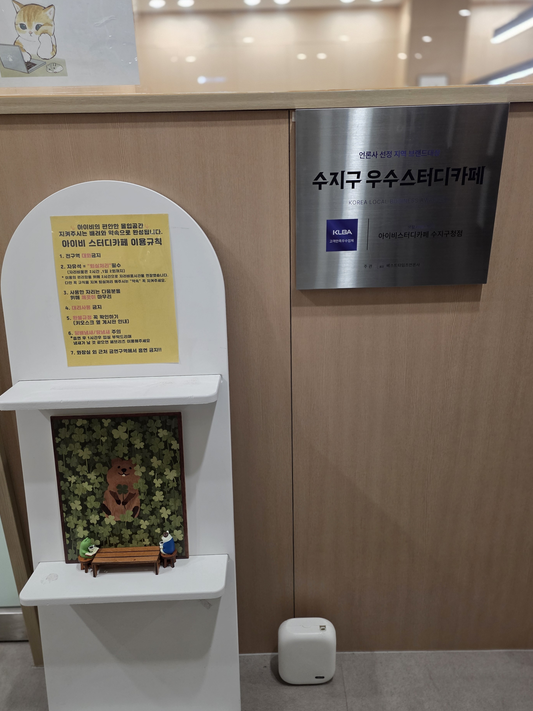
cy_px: 360
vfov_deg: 69.4
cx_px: 265
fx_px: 513
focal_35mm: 25
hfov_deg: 54.9
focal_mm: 6.25
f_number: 1.7
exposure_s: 1/120
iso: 400
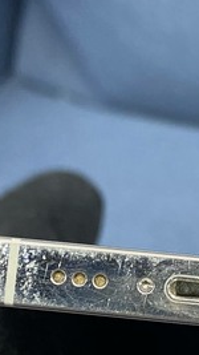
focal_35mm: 102
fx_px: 958
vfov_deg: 20.8
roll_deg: +10.0
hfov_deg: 11.8
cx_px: 186
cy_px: 273
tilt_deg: -42.3
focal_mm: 4.25
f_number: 1.8
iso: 250
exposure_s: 1/60
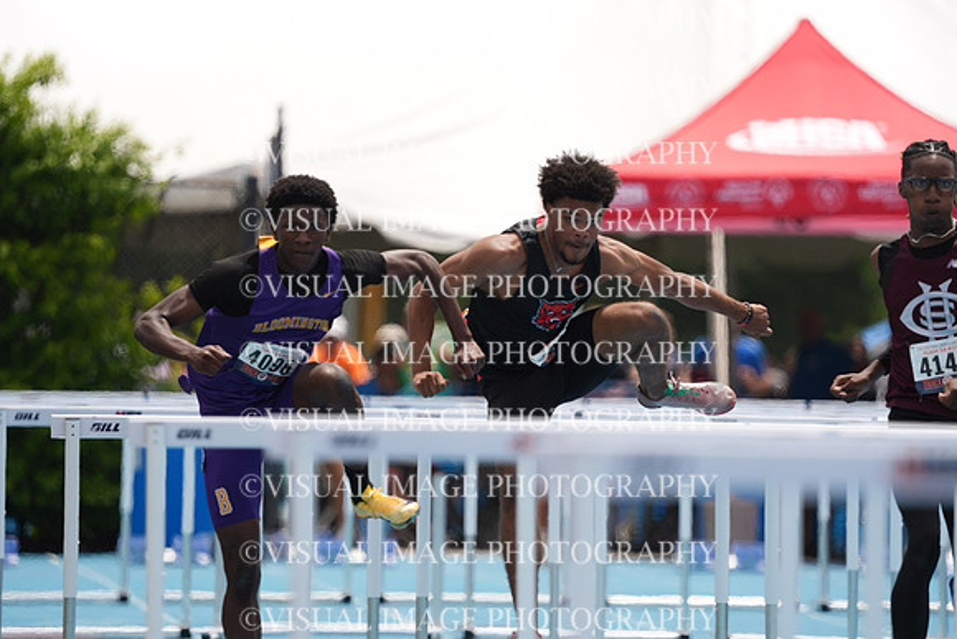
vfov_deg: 2.3
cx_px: 478
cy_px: 320
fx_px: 15953
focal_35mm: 600
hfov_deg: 3.4
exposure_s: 1/2500
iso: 500
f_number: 6.3
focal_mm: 600
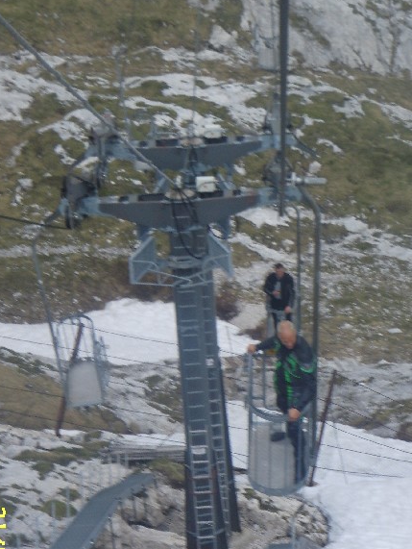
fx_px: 2108
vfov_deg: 14.8
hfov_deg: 11.2
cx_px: 247
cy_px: 287
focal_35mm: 133
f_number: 7.7
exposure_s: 1/125
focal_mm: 16
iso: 50
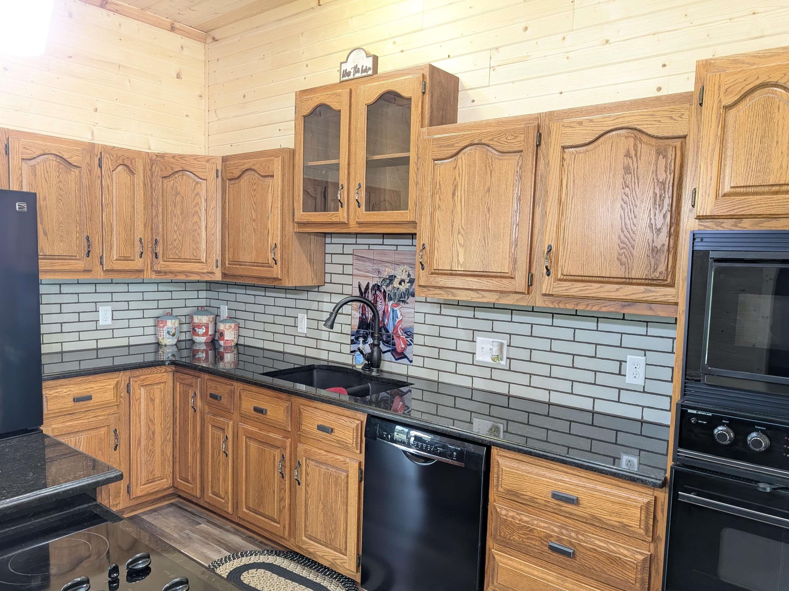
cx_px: 403
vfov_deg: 54.9
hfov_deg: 69.4
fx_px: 570
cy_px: 305
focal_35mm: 25
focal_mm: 6.9
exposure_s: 1/60
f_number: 1.68
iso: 445
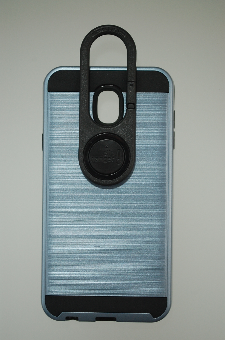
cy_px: 170
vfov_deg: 28.1
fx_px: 677
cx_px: 112
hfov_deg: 18.9
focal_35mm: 72
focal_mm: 48
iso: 450
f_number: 5.6
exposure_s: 1/30
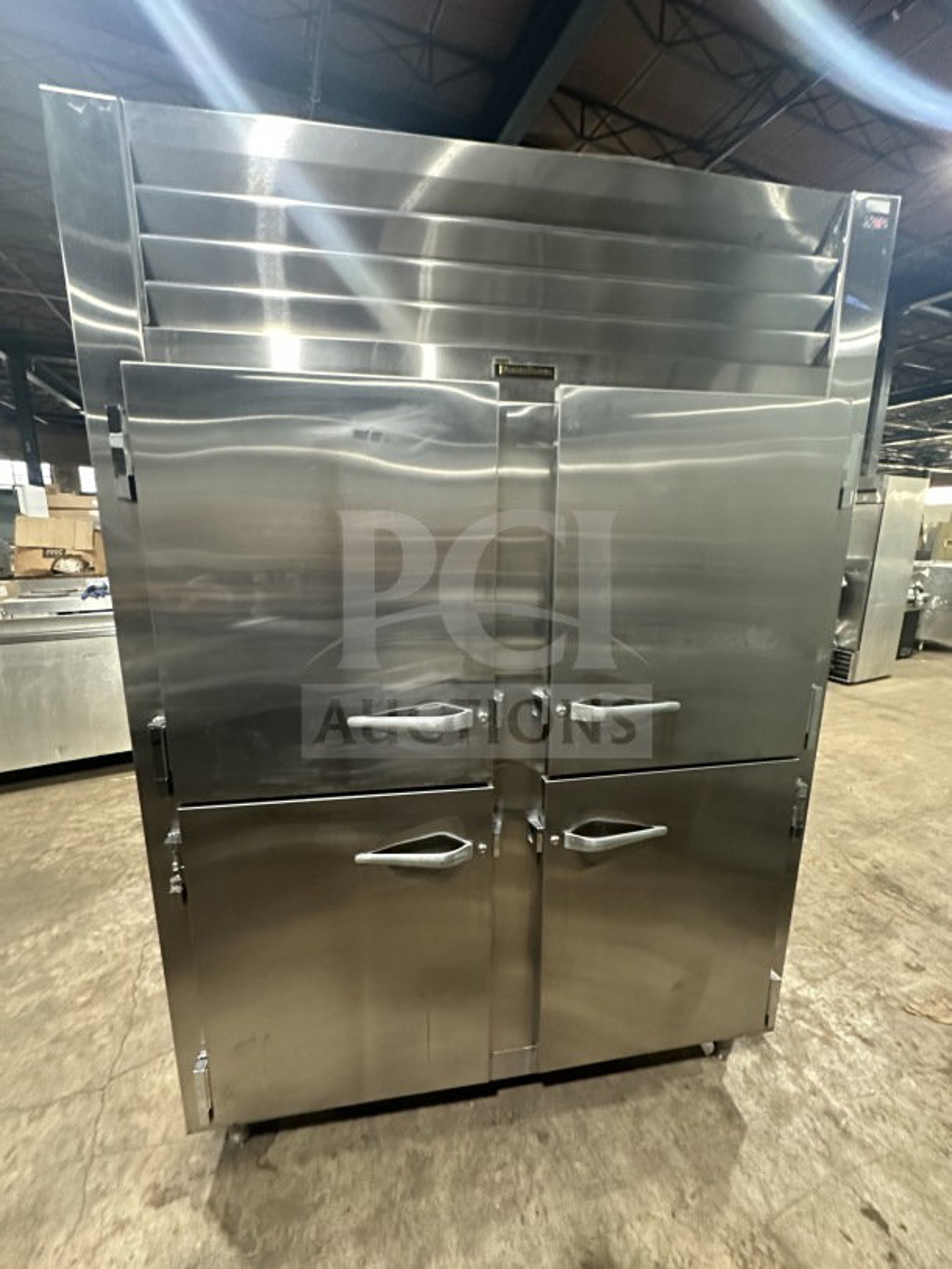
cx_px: 476
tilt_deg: -10.3
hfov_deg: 85.7
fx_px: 513
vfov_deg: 102.1
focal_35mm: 14
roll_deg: -0.7
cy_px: 634
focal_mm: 2.22
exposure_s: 1/60
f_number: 2.2
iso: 1000
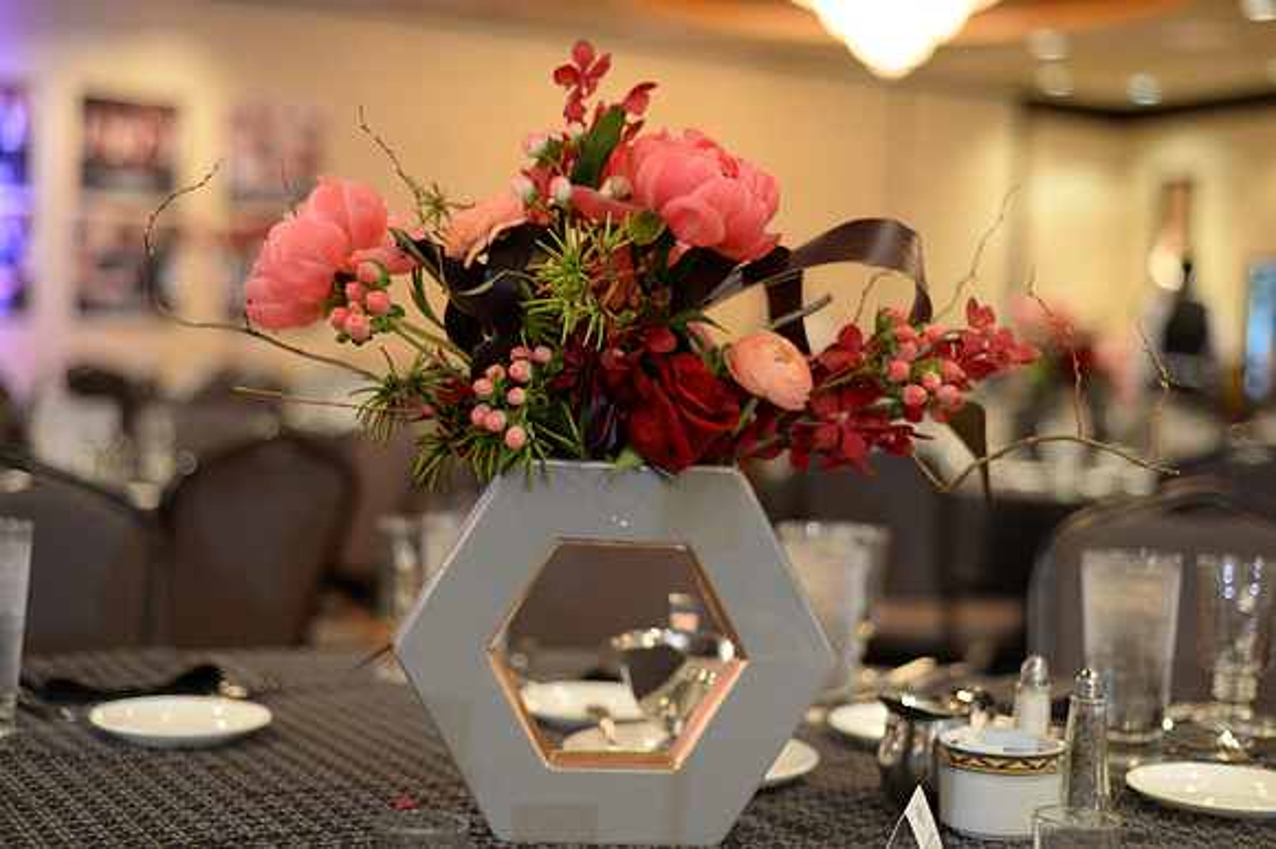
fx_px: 1771
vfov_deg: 27.0
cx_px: 638
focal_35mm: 50
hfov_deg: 39.6
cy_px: 424
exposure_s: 1/80
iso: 2000
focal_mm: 50
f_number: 2.5
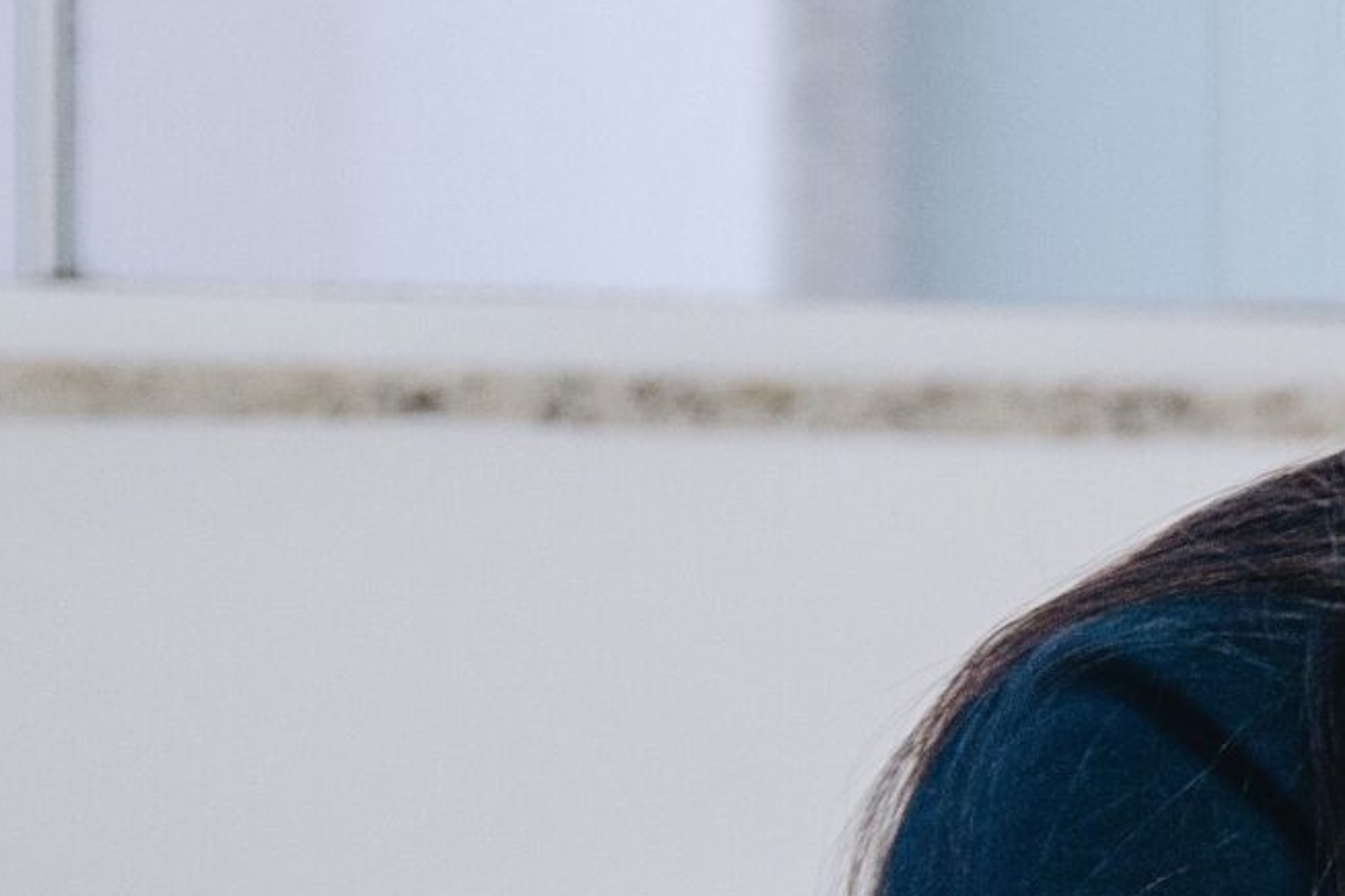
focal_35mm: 246
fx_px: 9190
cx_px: 2223
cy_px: 843
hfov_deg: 8.1
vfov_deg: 5.6
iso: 640
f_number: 2.8
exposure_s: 1/125
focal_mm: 42
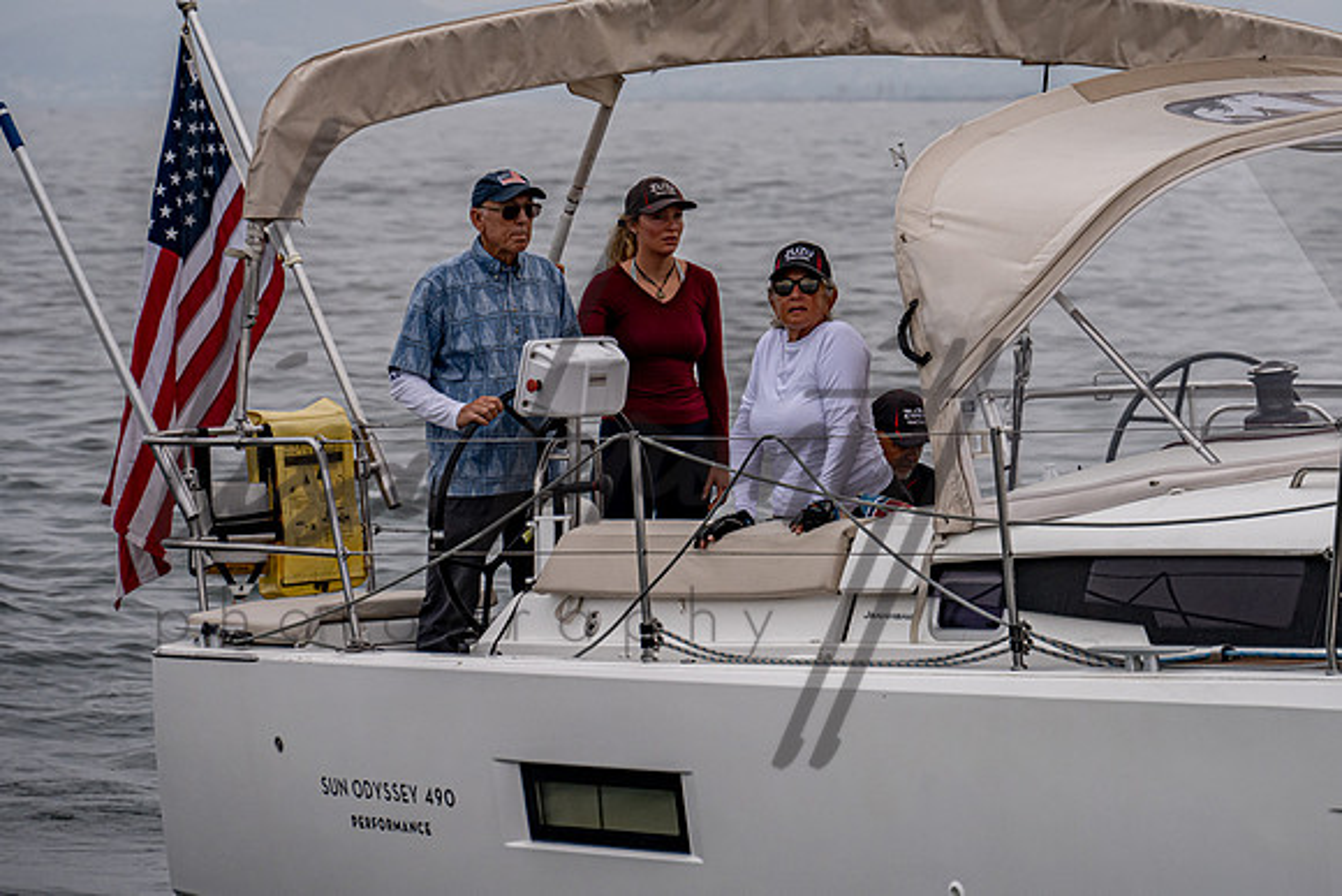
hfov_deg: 9.3
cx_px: 835
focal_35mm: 221
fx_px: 8230
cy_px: 274
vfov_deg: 6.2
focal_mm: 155
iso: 500
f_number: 6.3
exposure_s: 1/2500
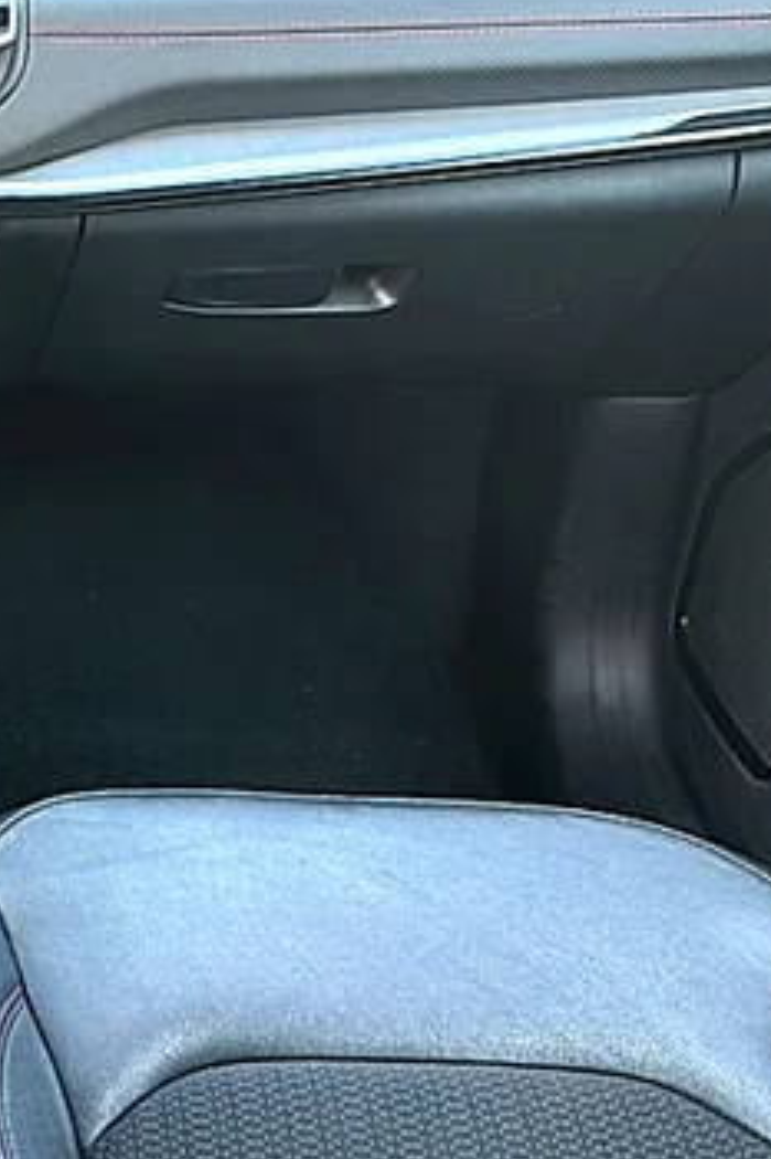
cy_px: 475
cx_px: -298
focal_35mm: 52
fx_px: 1672
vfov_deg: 38.1
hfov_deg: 22.5
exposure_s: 1/108
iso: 125
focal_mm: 6.86
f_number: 1.78
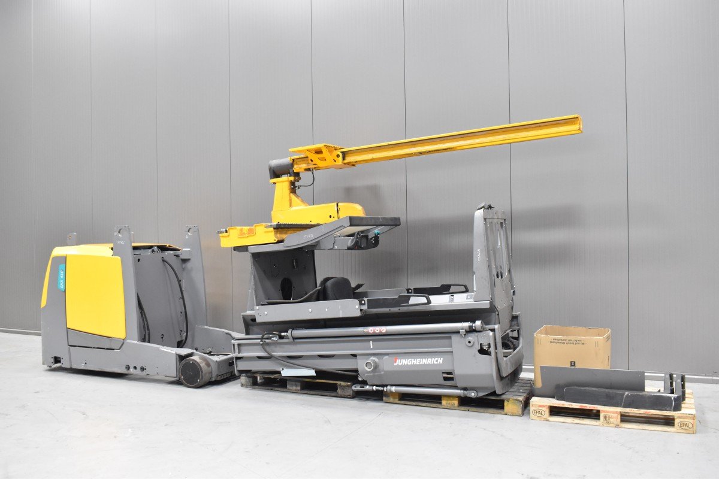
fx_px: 689
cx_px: 360
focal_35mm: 34
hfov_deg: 55.1
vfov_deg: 38.4
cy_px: 240
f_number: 5
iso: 1600
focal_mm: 23
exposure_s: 1/25
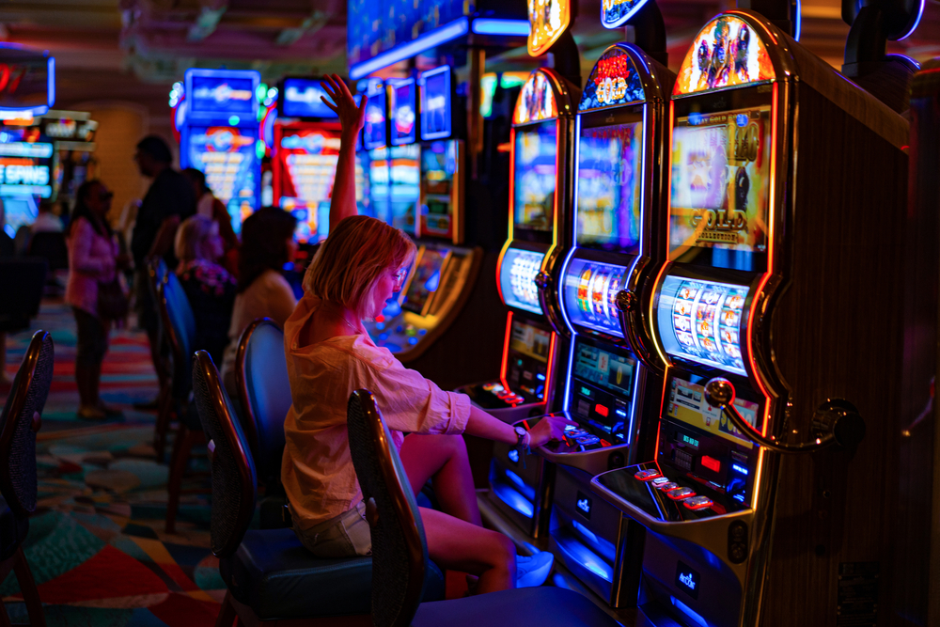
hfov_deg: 36.2
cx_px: 470
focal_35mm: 55
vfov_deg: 24.6
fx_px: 1436
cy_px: 314
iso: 400
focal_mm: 55
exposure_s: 1/160
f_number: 1.8
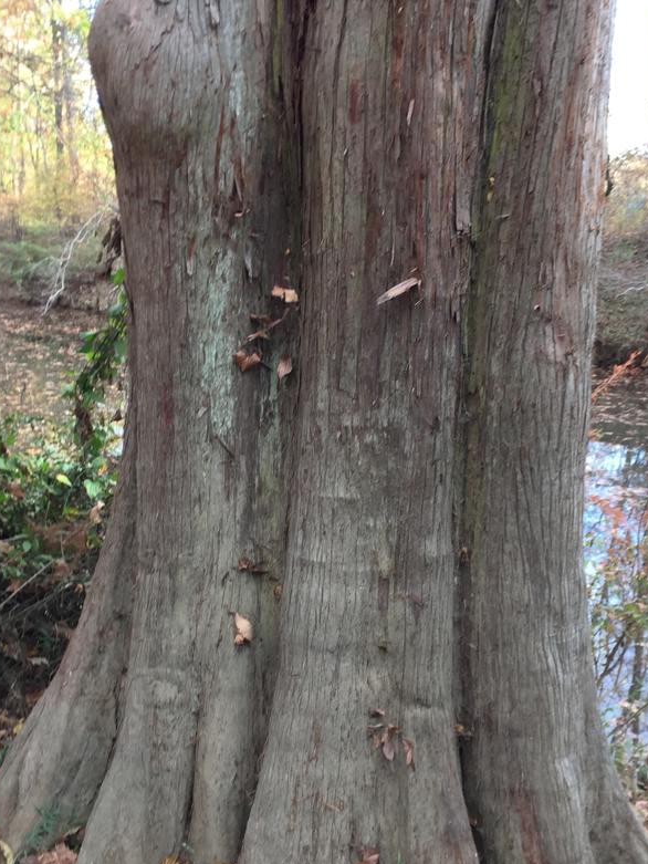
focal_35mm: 38
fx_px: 948
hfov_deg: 37.7
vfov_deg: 48.9
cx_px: 326
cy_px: 478
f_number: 2.2
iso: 40
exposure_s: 1/60
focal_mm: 4.15
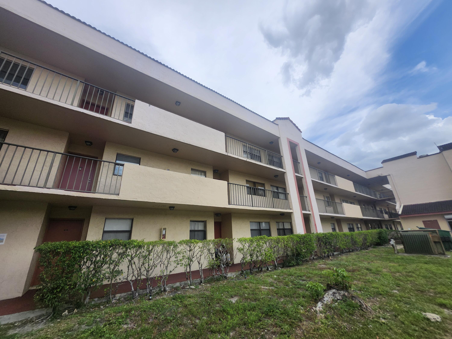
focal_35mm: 13
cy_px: 170
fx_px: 170
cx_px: 226
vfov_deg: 89.9
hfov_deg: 106.2
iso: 40
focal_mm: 1.74
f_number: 2.2
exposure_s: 1/2033
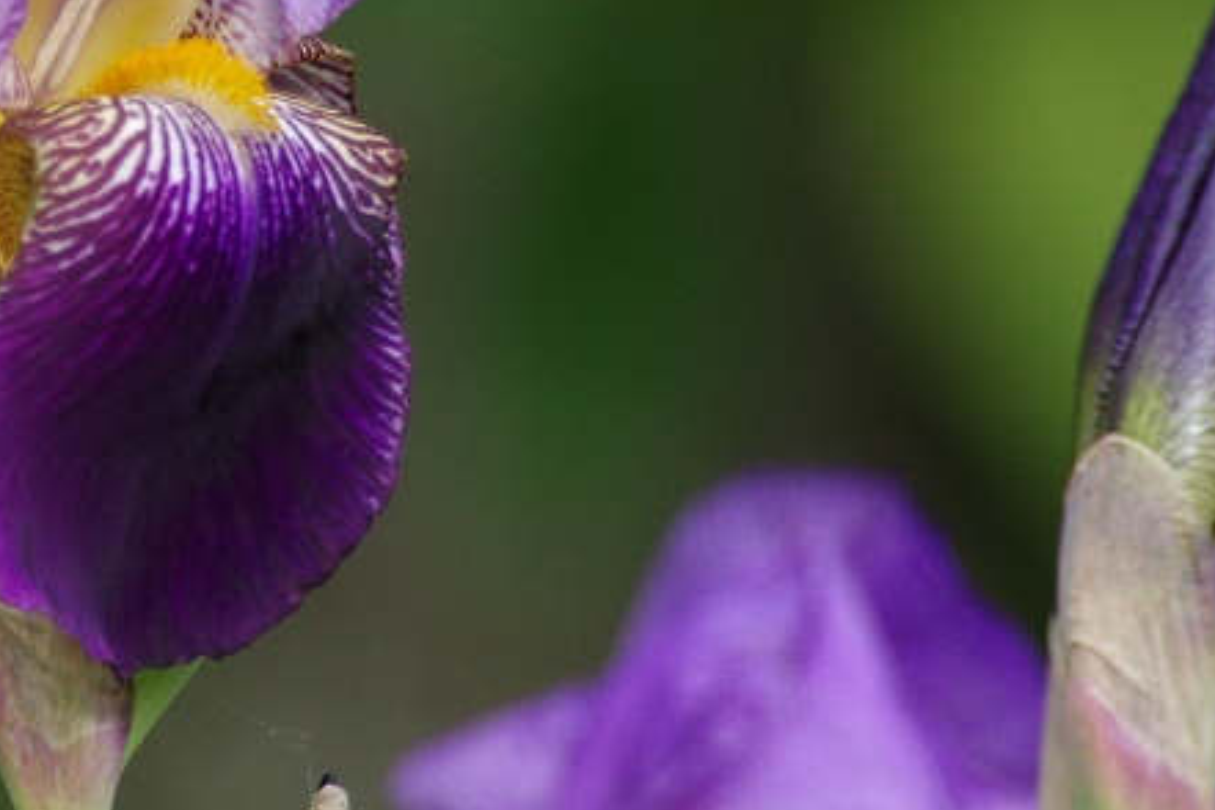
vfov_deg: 0.7
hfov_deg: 1.0
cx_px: 23
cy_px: 30
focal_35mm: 1976
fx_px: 66685
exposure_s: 1/800
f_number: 5.6
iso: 640
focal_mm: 420
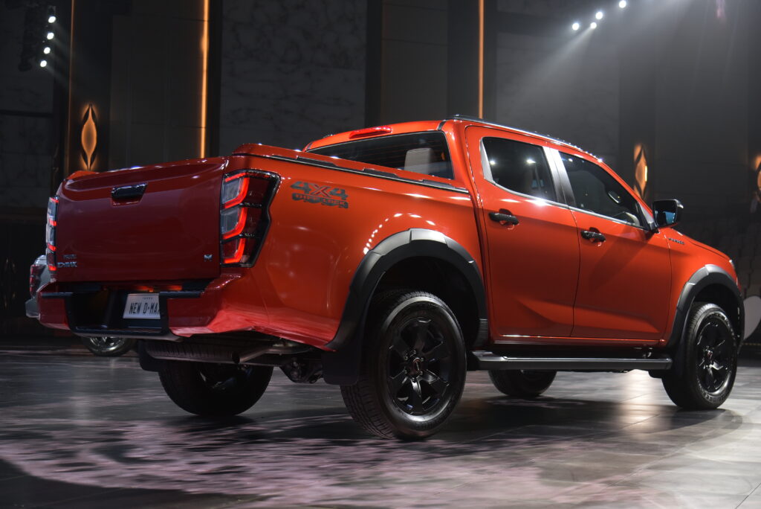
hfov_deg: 39.6
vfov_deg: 27.0
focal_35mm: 50
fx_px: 1057
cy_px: 254
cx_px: 380
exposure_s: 1/160
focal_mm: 50
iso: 500
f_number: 4
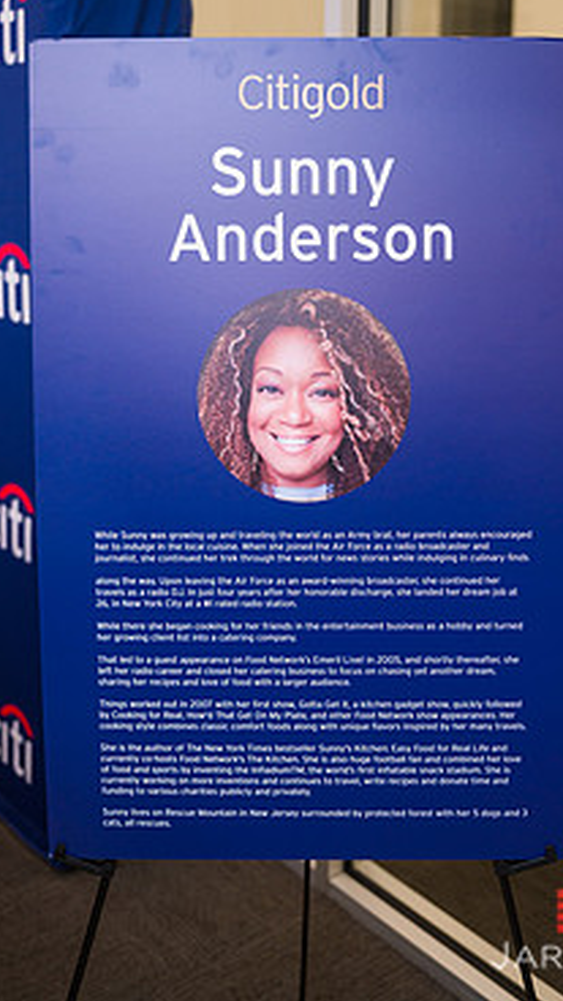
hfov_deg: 28.9
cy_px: 416
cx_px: 341
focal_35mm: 41
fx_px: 1088
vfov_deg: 49.2
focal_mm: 32
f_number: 3.2
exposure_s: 1/200
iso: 400
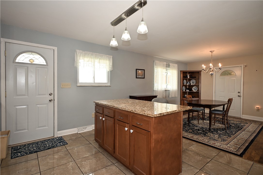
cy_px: 88
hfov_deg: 90.0
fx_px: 131
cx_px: 132
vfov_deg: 67.3
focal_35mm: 18
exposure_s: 1/60
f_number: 4
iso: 200
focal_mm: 12
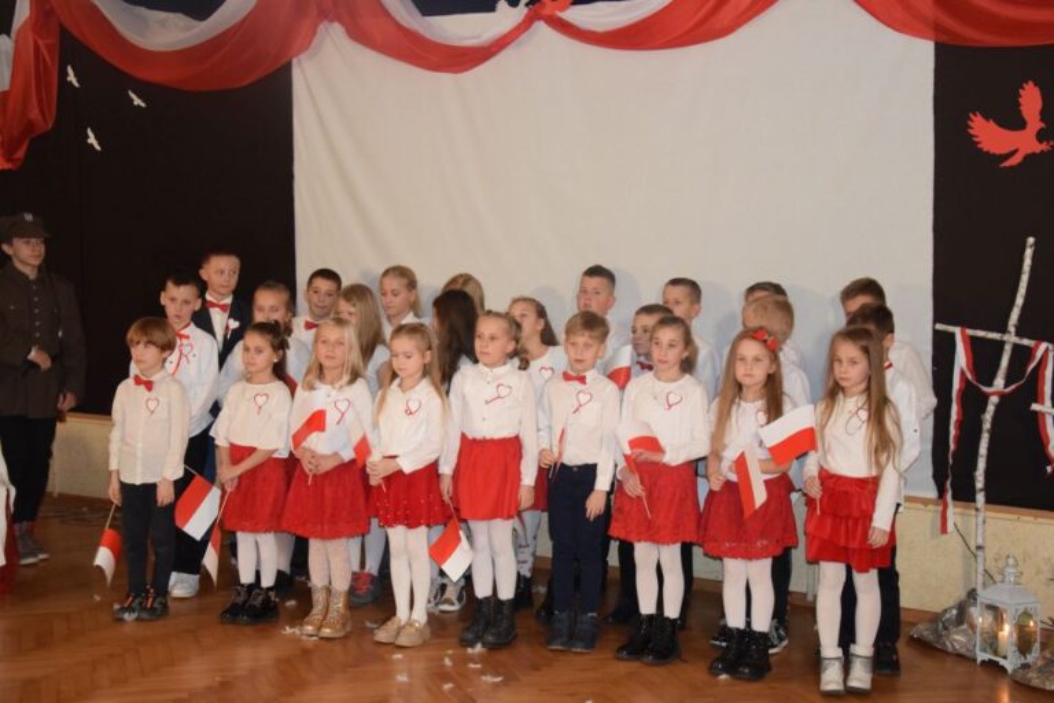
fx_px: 1537
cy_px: 352
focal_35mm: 52
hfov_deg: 37.9
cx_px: 527
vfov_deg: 25.8
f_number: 4.5
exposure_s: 1/60
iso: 2500
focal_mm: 35
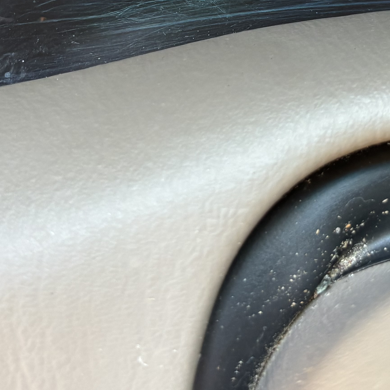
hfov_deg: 22.7
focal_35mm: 76
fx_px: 969
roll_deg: -7.3
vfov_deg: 21.6
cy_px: -36
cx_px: 240
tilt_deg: -30.2
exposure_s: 1/60
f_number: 1.6
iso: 160
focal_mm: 5.96
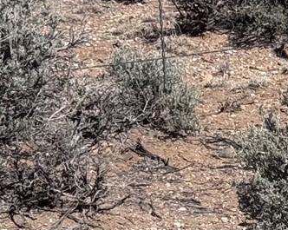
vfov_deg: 6.8
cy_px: 32
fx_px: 1925
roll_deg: +0.0
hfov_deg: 8.0
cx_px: 651
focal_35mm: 226
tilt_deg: -11.9
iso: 64
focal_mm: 6.76
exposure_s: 1/7092
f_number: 1.78
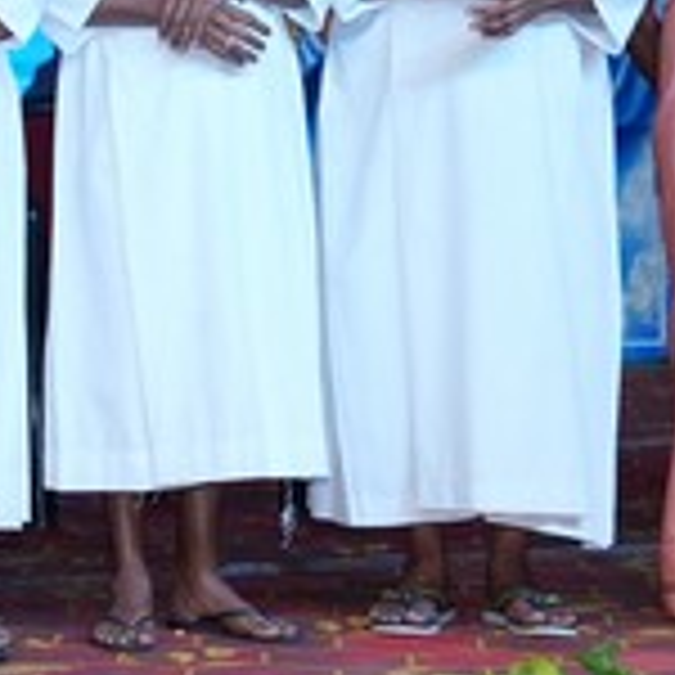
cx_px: -608
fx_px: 3772
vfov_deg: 10.1
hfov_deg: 9.6
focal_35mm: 171
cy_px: -112
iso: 1000
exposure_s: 1/160
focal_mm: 48
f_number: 8
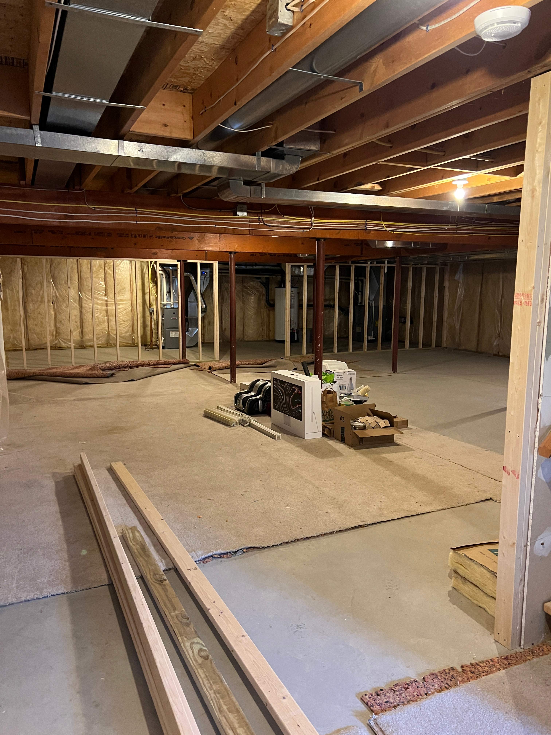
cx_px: 276
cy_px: 368
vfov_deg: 67.3
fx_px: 552
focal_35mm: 26
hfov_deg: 53.1
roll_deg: -0.2
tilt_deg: -7.8
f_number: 1.5
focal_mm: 5.7
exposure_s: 1/40
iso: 500
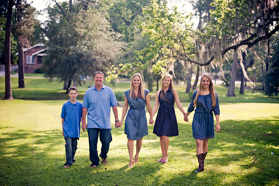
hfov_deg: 39.6
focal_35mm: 50
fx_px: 387
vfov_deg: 27.0
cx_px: 140
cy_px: 93
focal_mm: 50
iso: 200
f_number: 1.4
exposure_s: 1/1600
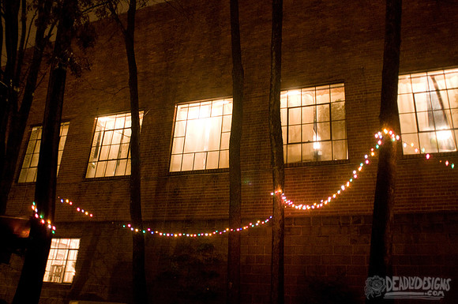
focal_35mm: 30
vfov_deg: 43.5
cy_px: 152
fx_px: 381
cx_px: 229
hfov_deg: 62.0
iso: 1600
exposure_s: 1/10
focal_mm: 20
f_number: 2.8
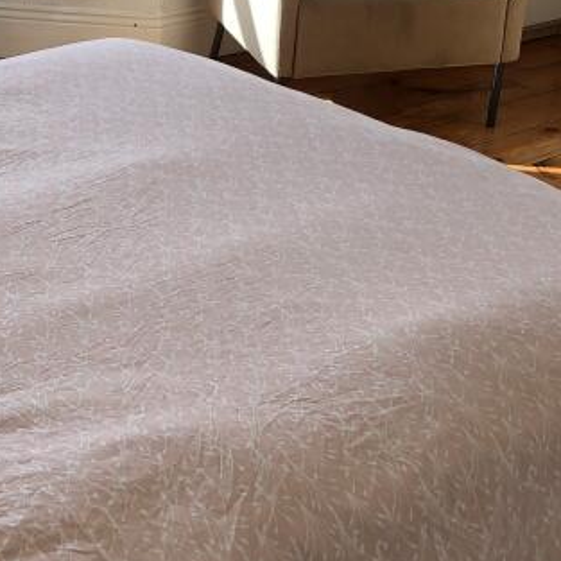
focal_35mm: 81
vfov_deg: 21.3
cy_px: 206
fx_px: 1485
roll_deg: -2.1
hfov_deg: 21.2
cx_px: 134
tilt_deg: -23.7
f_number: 1.8
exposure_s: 1/120
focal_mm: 4
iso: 20
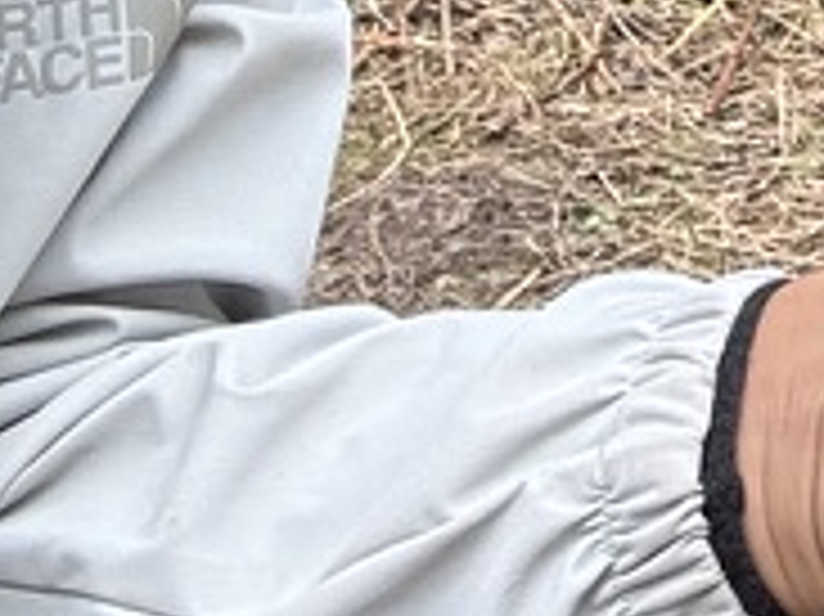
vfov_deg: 9.7
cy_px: -1034
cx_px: 1400
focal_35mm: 129
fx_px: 3069
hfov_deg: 13.9
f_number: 1.9
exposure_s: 1/121
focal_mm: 2.69
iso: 40
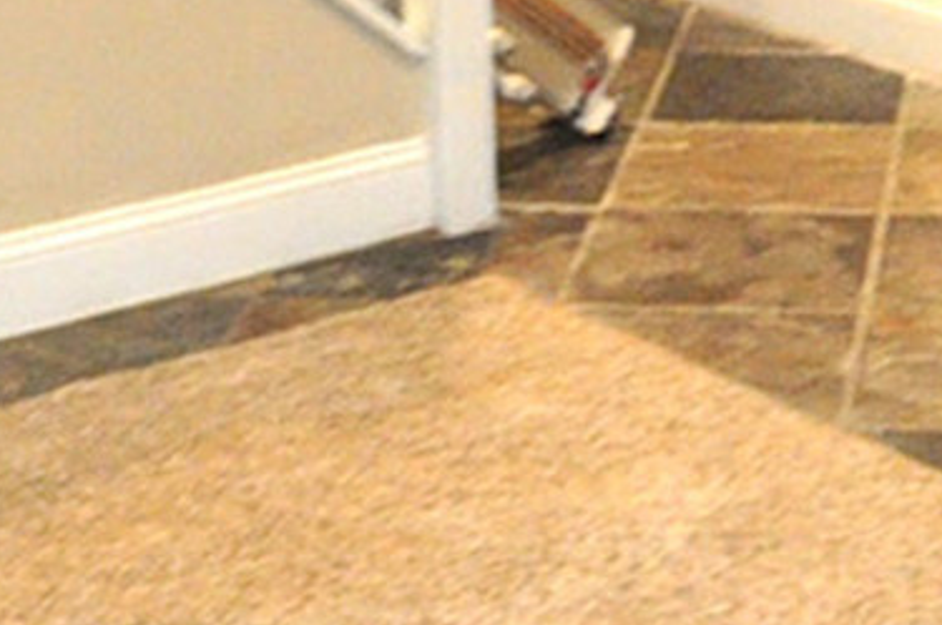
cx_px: 1015
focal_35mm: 116
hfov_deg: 17.1
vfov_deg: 11.7
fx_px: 3031
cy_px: 120
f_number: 5
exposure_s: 1/20
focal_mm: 10
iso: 1000
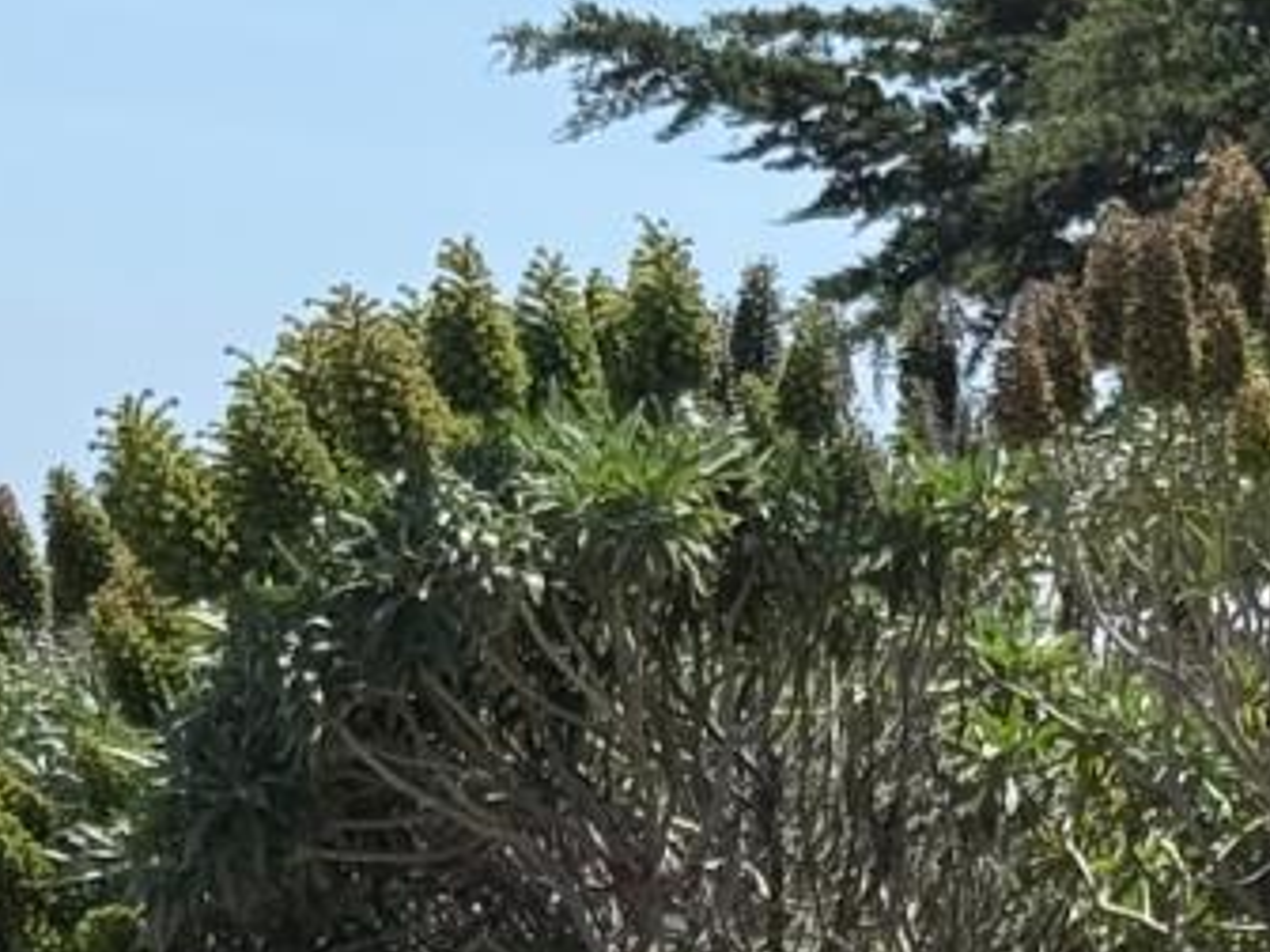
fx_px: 7851
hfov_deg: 9.2
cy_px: 1607
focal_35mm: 214
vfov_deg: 6.8
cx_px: 873
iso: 64
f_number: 1.78
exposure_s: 1/4098
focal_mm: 6.76
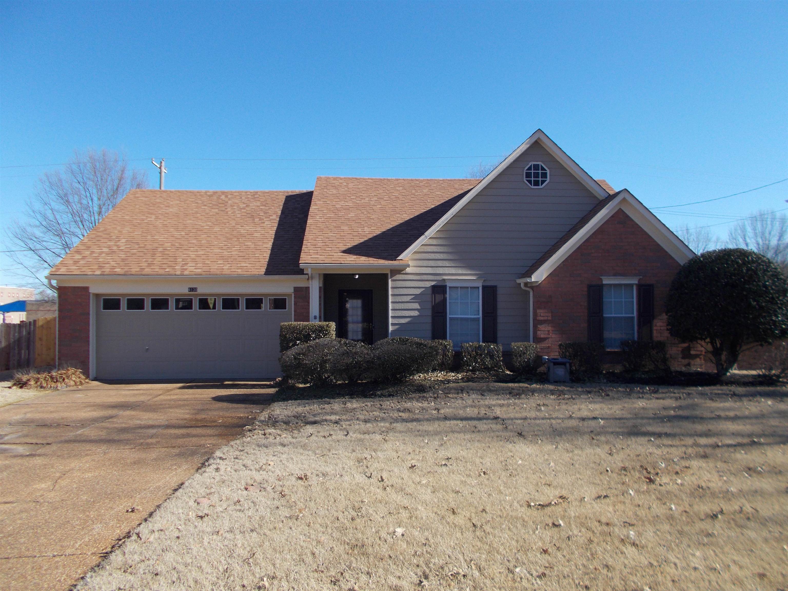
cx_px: 394
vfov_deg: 53.1
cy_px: 296
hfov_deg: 67.3
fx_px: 592
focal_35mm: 26
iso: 80
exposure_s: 1/80
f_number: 8
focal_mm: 4.6
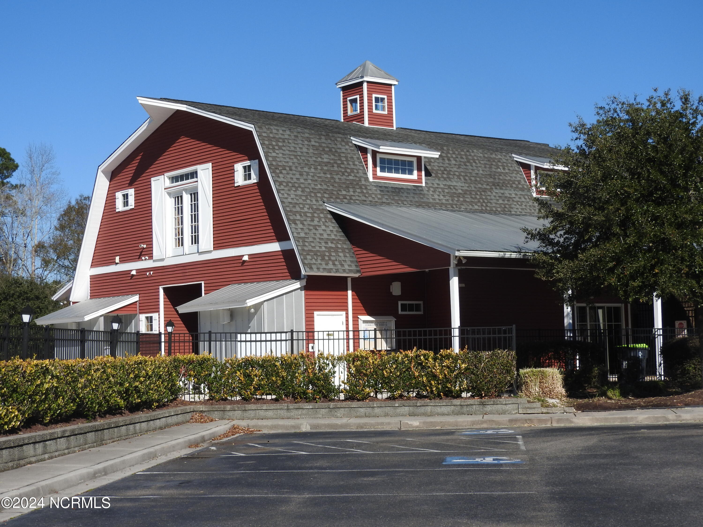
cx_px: 352
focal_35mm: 65
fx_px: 1320
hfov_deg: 29.8
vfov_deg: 22.6
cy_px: 264
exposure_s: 1/1000
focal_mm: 11.6
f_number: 4.2
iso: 100
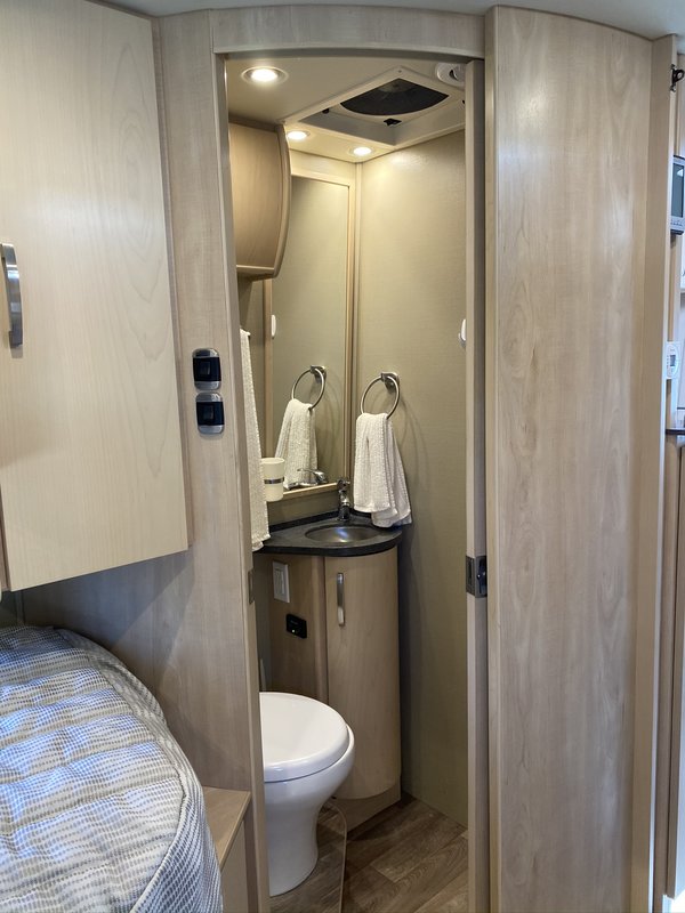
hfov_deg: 53.1
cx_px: 342
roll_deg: +1.7
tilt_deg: -7.4
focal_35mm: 26
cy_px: 456
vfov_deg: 67.3
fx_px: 686
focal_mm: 4.25
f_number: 1.8
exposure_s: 1/60
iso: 160
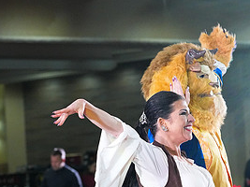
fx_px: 1733
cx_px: 132
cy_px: 232
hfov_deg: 8.3
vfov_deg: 6.1
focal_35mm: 240
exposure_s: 1/400
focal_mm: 115
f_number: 5
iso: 6400
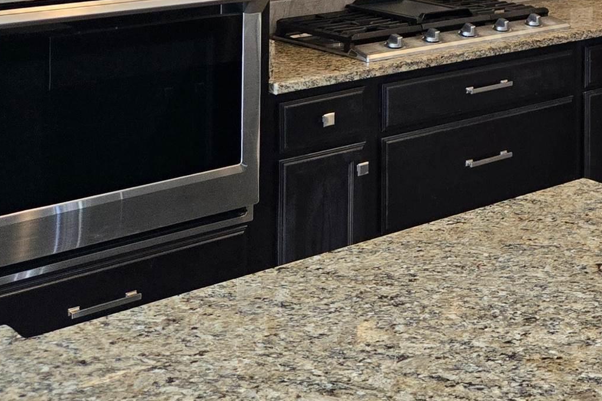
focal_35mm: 72
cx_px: 690
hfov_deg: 25.6
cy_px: -165
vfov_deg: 17.4
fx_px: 1204
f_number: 1.8
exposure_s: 1/120
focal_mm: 5.4
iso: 250
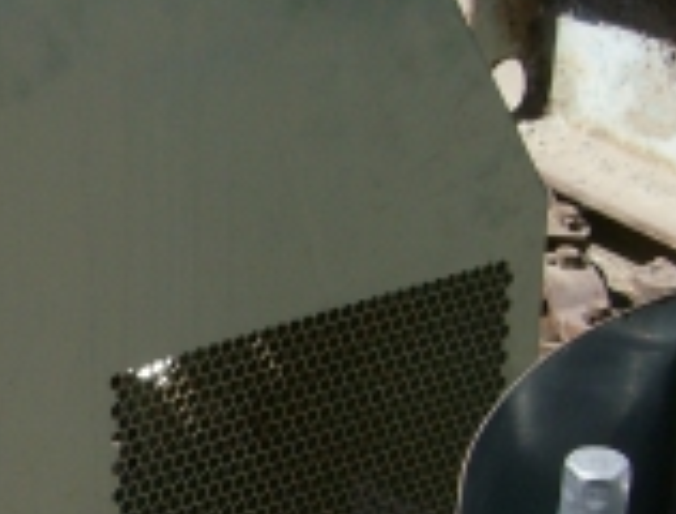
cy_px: 383
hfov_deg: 12.9
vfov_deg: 10.0
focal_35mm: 149
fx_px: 2923
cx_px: -103
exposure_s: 1/395
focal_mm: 9.3
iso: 100
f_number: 5.6
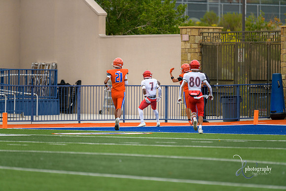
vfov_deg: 4.6
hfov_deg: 6.9
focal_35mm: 300
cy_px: 96
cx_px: 143
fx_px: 2384
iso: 250
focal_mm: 300
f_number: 2.8
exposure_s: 1/1000
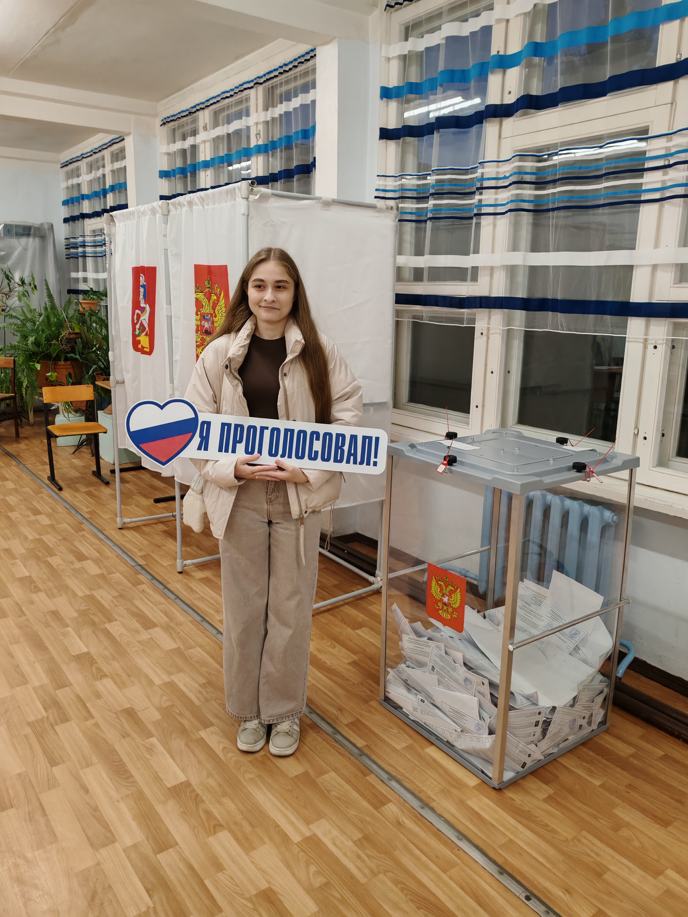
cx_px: 344
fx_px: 716
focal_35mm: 27
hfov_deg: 51.4
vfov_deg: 65.3
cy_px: 458
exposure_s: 1/100
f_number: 1.95
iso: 500
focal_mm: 5.52
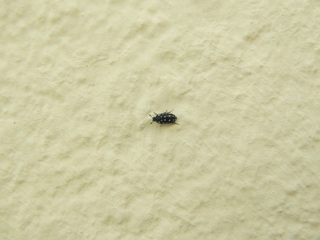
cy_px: 120
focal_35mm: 79
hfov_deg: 24.7
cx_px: 160
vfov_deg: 18.7
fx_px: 730
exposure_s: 1/160
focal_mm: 13.2
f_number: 4
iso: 100
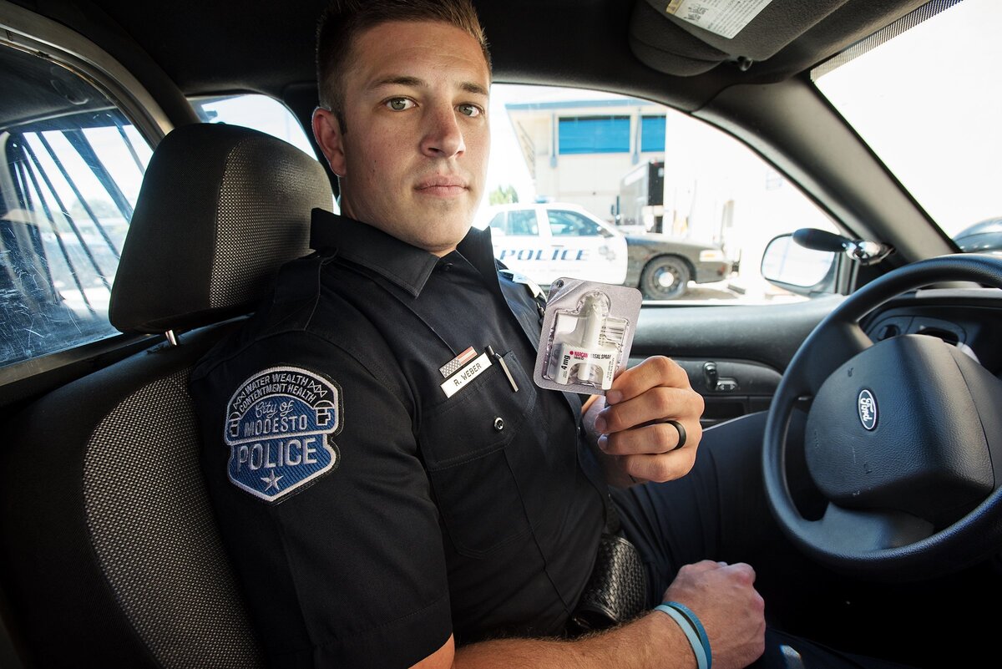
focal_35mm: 17
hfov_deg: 93.3
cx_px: 501
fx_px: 473
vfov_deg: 70.5
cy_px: 334
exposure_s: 1/100
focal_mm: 17
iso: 320
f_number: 6.3
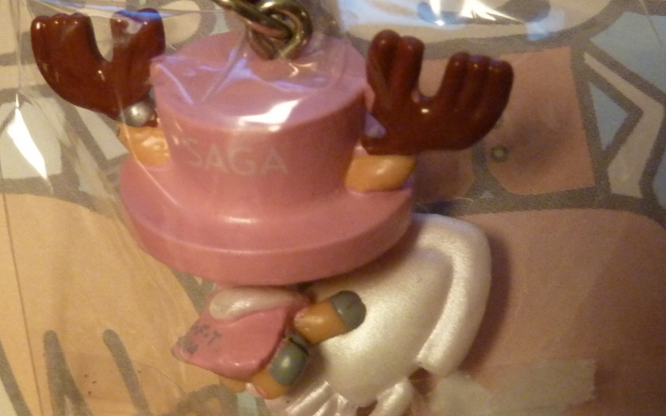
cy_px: 229
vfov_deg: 17.2
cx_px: 336
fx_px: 1379
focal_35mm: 76
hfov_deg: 27.1
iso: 400
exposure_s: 1/30
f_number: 3.6
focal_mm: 6.5
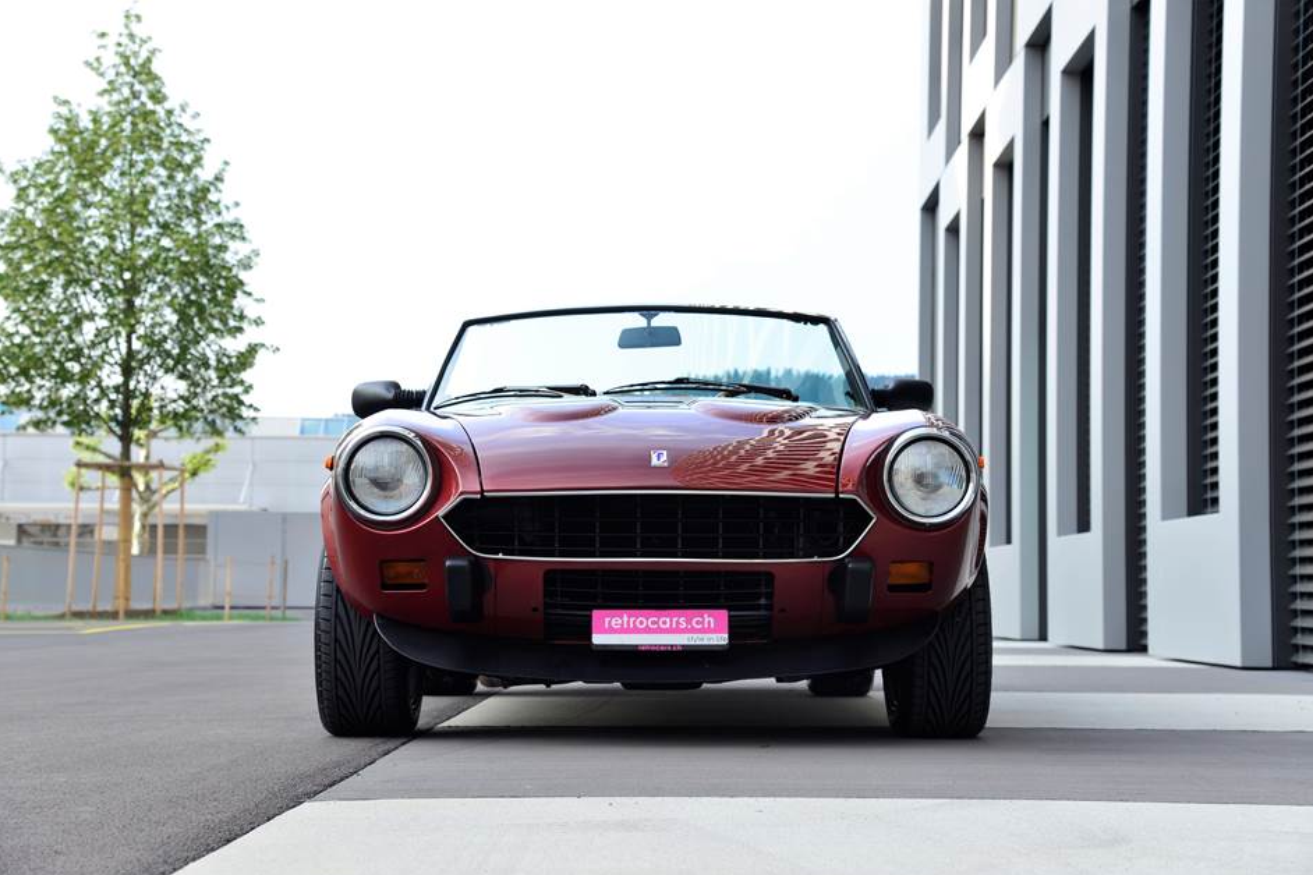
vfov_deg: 23.0
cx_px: 665
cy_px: 444
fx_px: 2152
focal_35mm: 59
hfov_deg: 33.9
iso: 200
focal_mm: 58
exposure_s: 1/125
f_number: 6.3
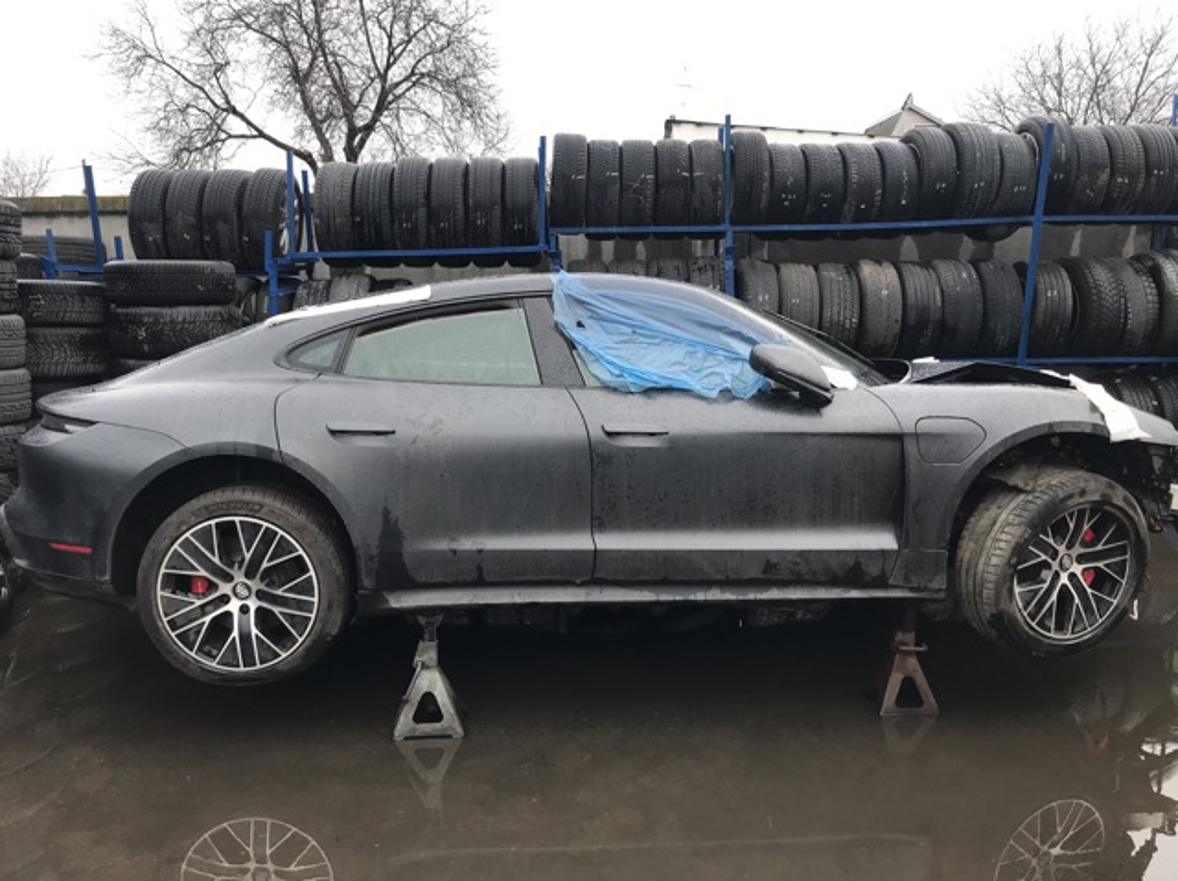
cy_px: 440
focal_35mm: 28
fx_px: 952
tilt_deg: -8.6
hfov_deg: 63.5
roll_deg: +1.0
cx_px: 589
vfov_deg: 49.7
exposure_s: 1/458
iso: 20
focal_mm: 3.99
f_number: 1.8
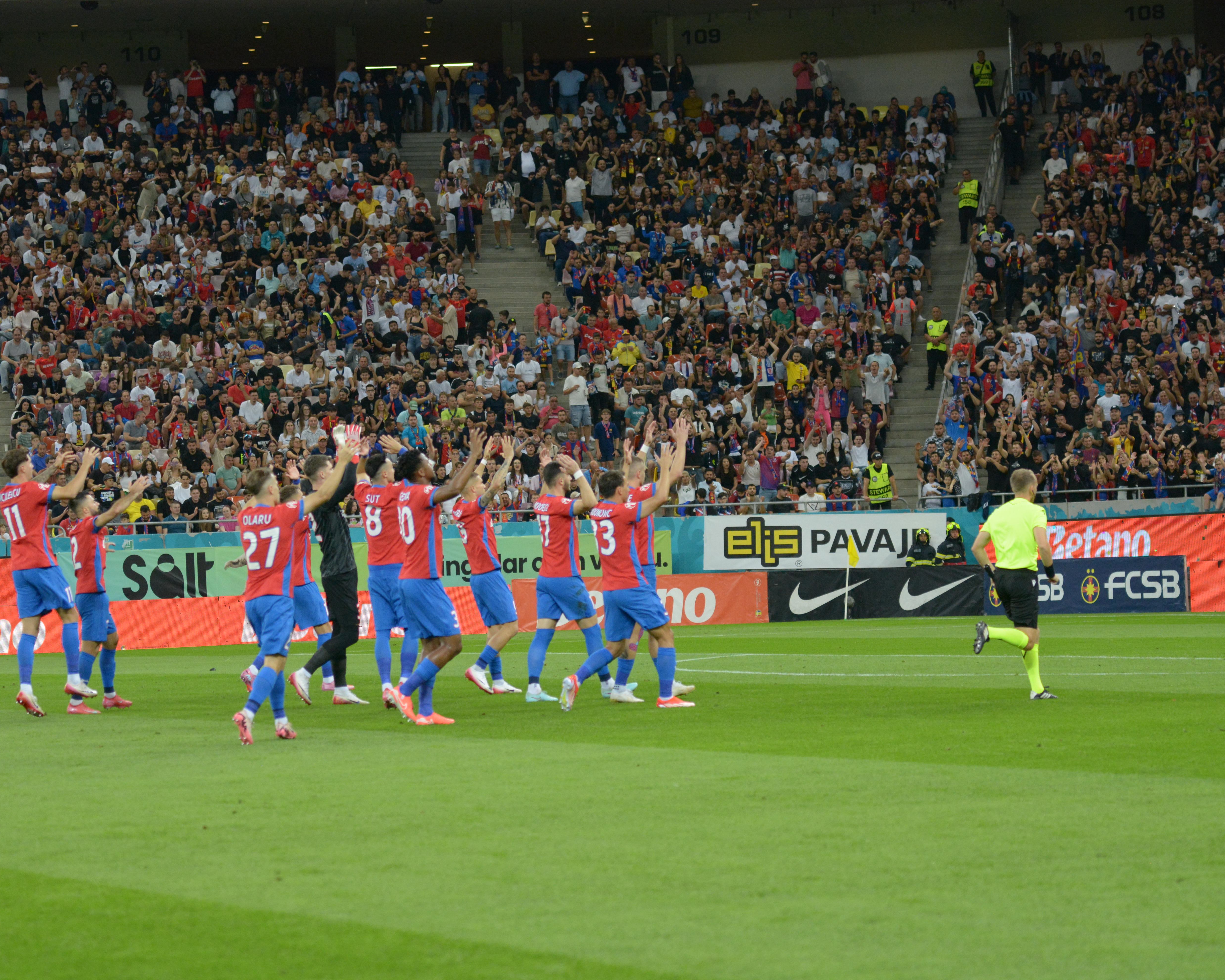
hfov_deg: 16.2
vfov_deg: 13.0
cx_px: 520
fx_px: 4315
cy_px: 489
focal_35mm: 119
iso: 1600
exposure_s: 1/1000
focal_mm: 70
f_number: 2.8
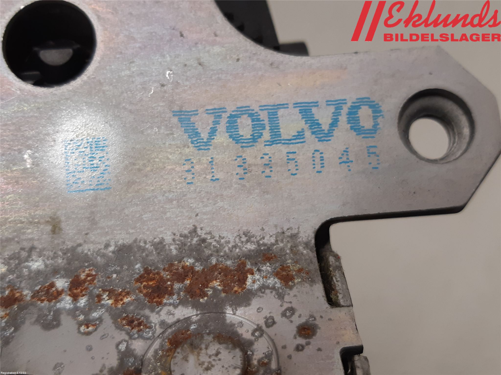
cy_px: 188
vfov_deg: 53.1
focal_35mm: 26
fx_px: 376
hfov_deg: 67.3
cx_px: 250
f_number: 1.7
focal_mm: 3.93
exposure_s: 1/50
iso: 100
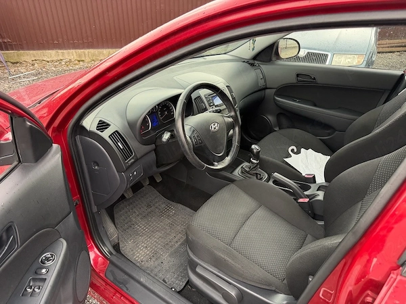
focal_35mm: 24
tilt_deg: -31.2
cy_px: 152
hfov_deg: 71.6
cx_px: 203
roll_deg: +1.0
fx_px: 281
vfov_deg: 56.8
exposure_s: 1/118
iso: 200
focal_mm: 6.76
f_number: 1.78
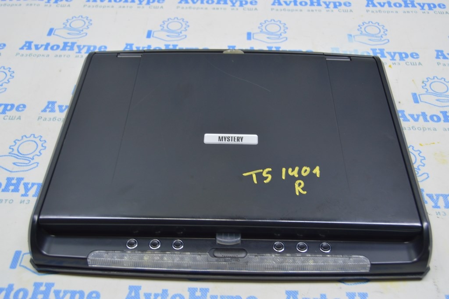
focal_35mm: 39
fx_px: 486
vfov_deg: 34.2
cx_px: 224
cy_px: 150
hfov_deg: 49.6
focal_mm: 26
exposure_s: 1/20
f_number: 5.6
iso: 400
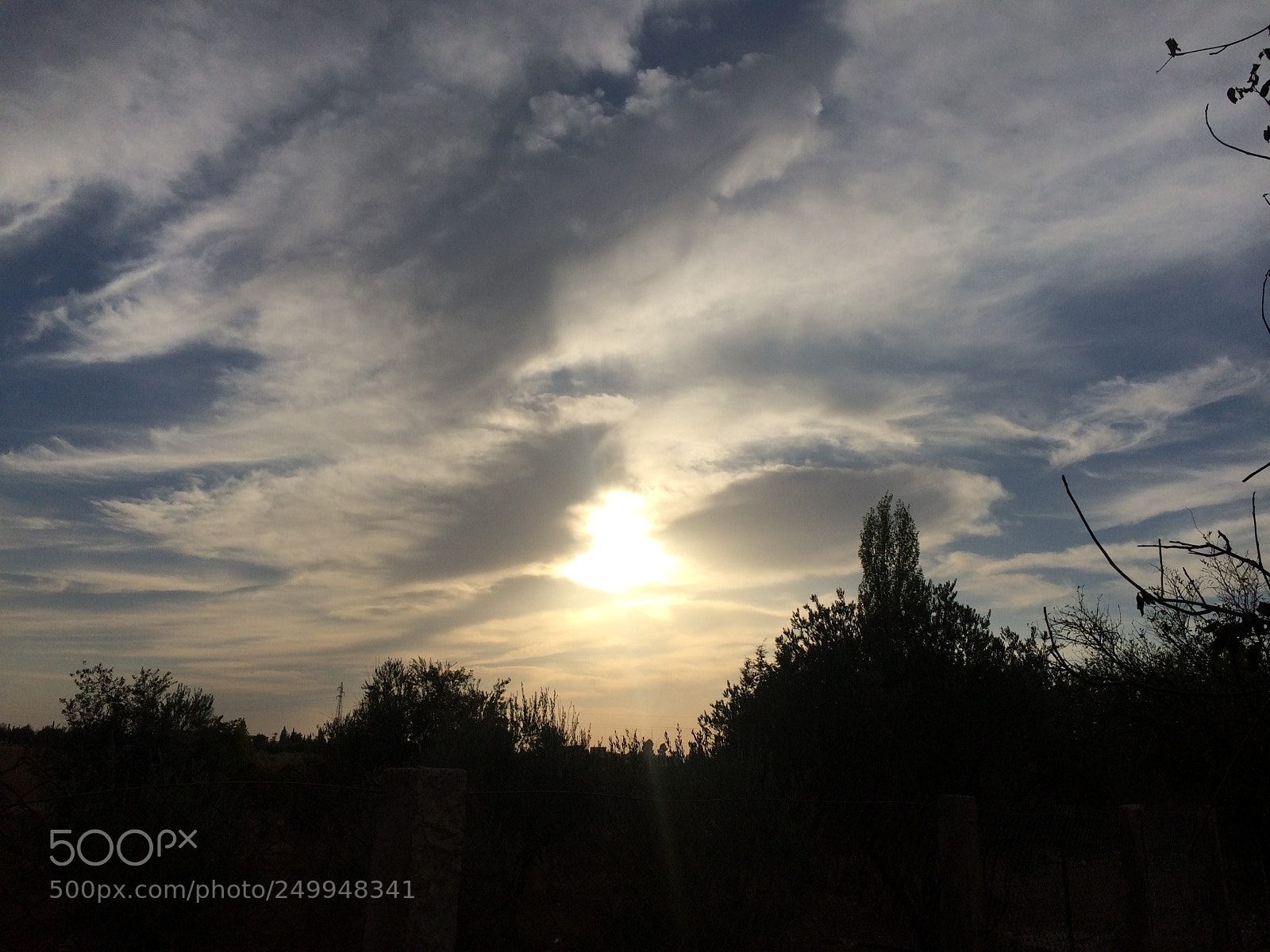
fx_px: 1064
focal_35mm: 29
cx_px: 635
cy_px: 476
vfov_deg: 48.2
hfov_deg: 61.7
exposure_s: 1/6849
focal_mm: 4.15
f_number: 2.2
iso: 32
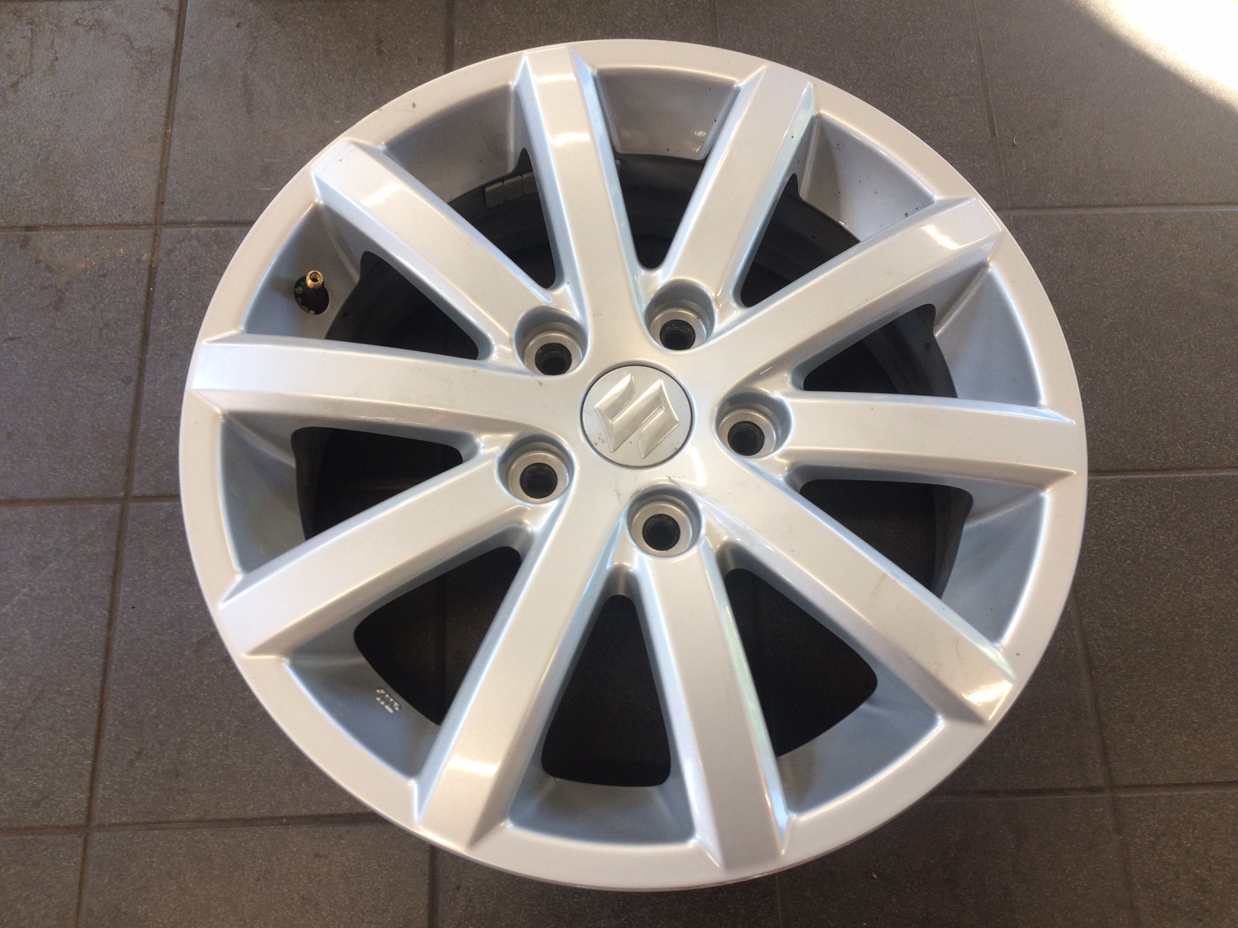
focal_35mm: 29
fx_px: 1037
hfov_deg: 61.7
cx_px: 619
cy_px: 464
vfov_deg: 48.2
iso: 50
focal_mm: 4.15
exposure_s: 1/50
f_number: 2.2
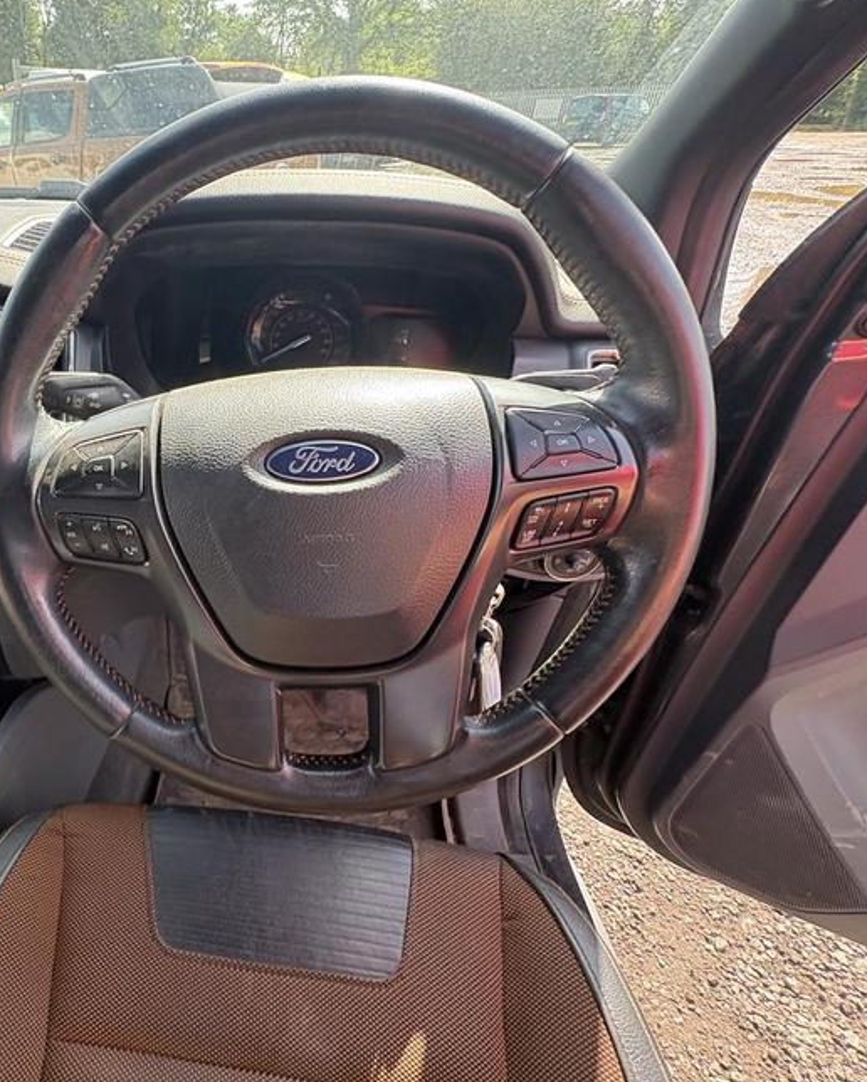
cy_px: 539
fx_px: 609
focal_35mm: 19
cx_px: 200
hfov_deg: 65.8
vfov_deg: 83.2
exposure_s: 1/100
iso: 80
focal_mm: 2.22
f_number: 2.2
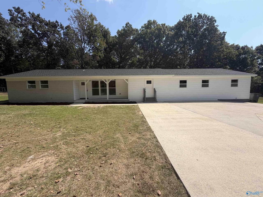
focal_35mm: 14
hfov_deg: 102.1
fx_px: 106
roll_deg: +1.0
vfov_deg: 85.7
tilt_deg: -4.9
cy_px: 98
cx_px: 132
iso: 20
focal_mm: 2.22
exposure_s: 1/942
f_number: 2.2
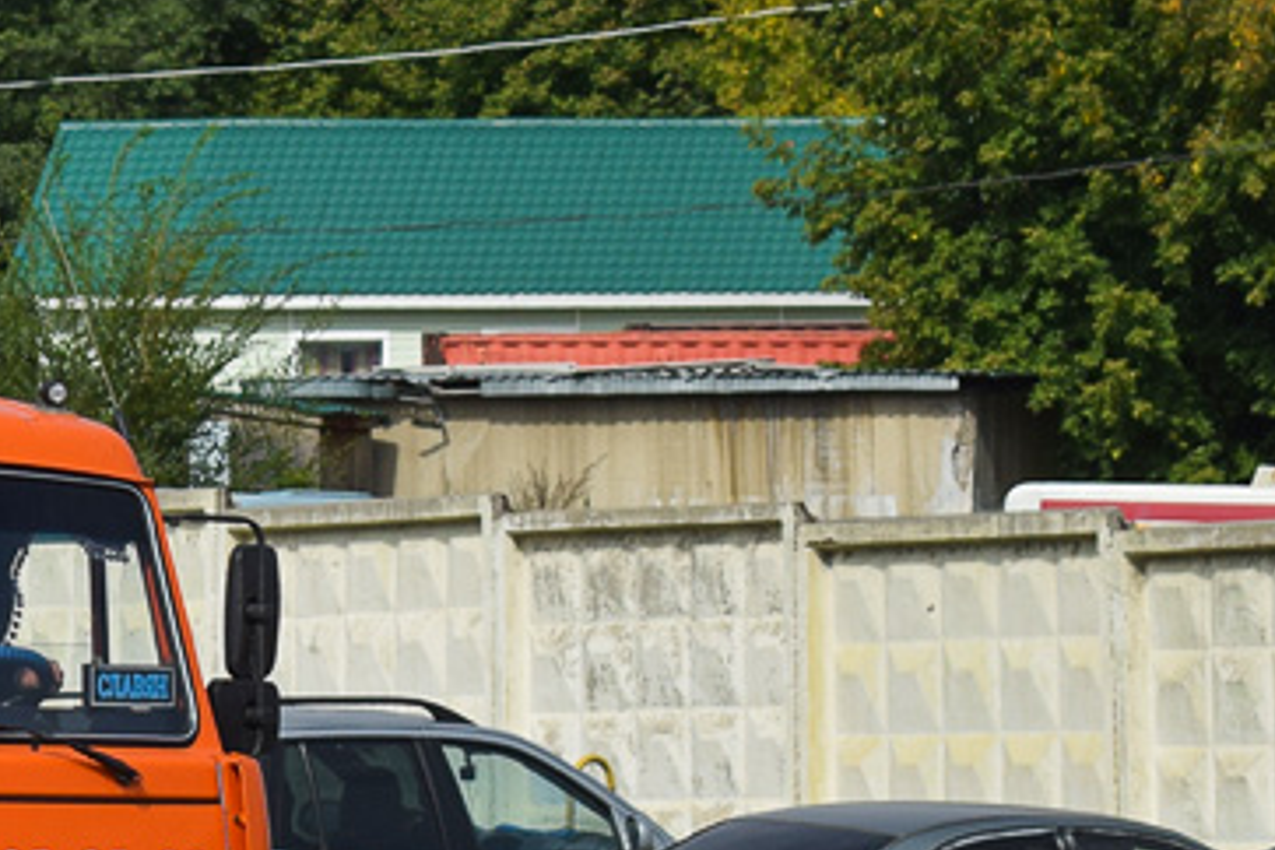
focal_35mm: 273
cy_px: 523
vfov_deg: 5.0
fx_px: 9656
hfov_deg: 7.4
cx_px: -797
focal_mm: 55
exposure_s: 1/1250
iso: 200
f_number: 7.1
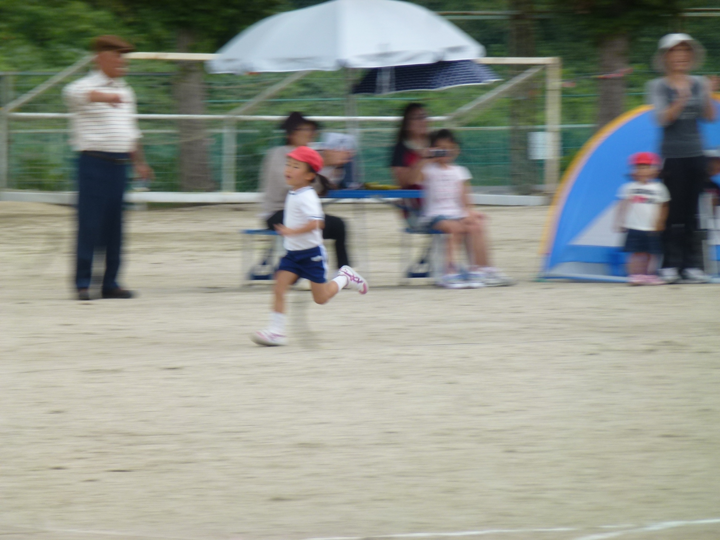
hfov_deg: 5.3
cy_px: 270
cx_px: 360
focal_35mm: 374
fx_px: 7779
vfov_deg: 4.0
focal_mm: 67
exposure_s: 1/125
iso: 100
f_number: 5.9
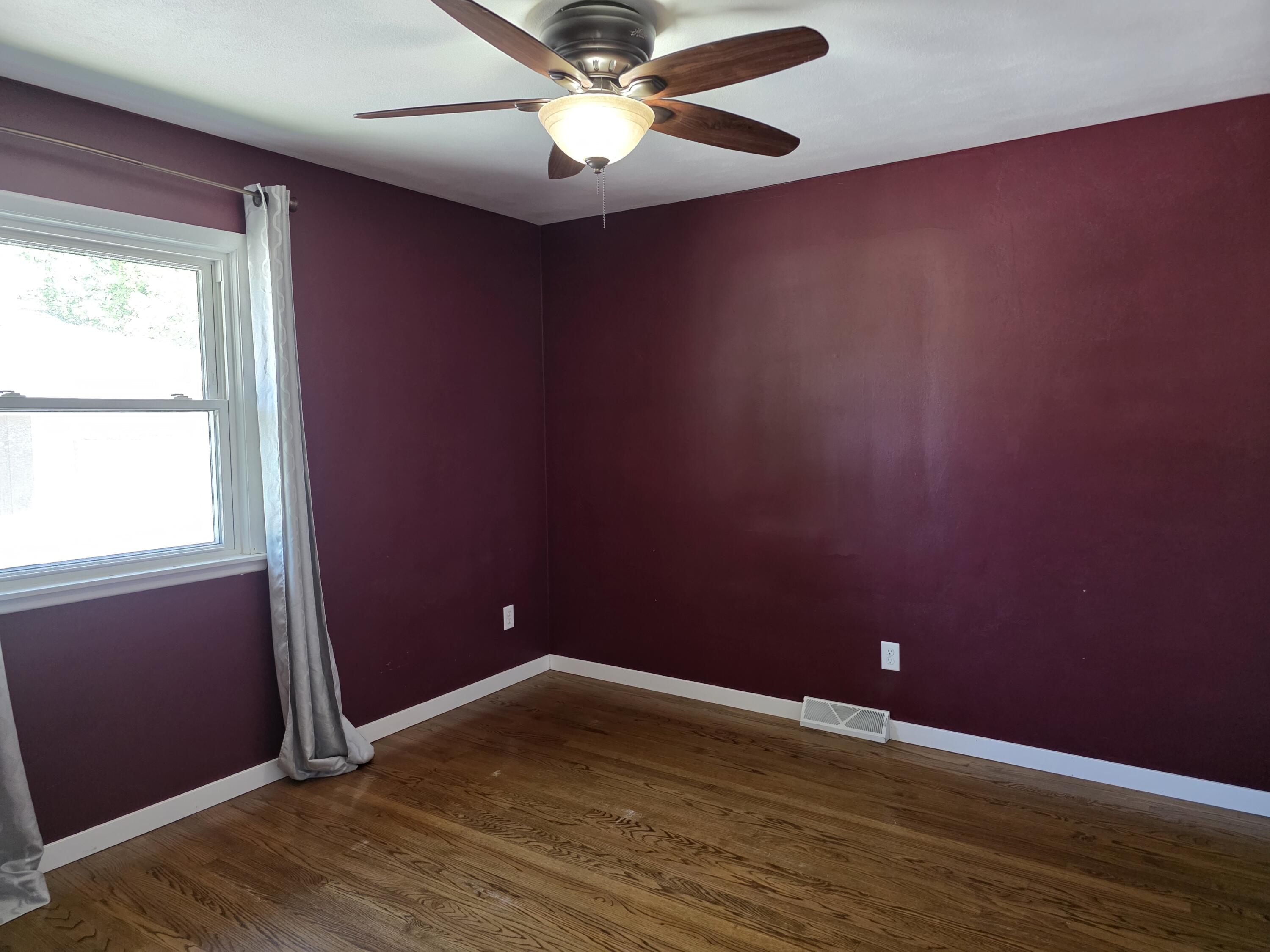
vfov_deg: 58.9
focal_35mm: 23
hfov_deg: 73.9
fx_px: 844
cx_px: 635
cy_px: 476
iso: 800
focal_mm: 6.3
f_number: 1.7
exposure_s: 1/120
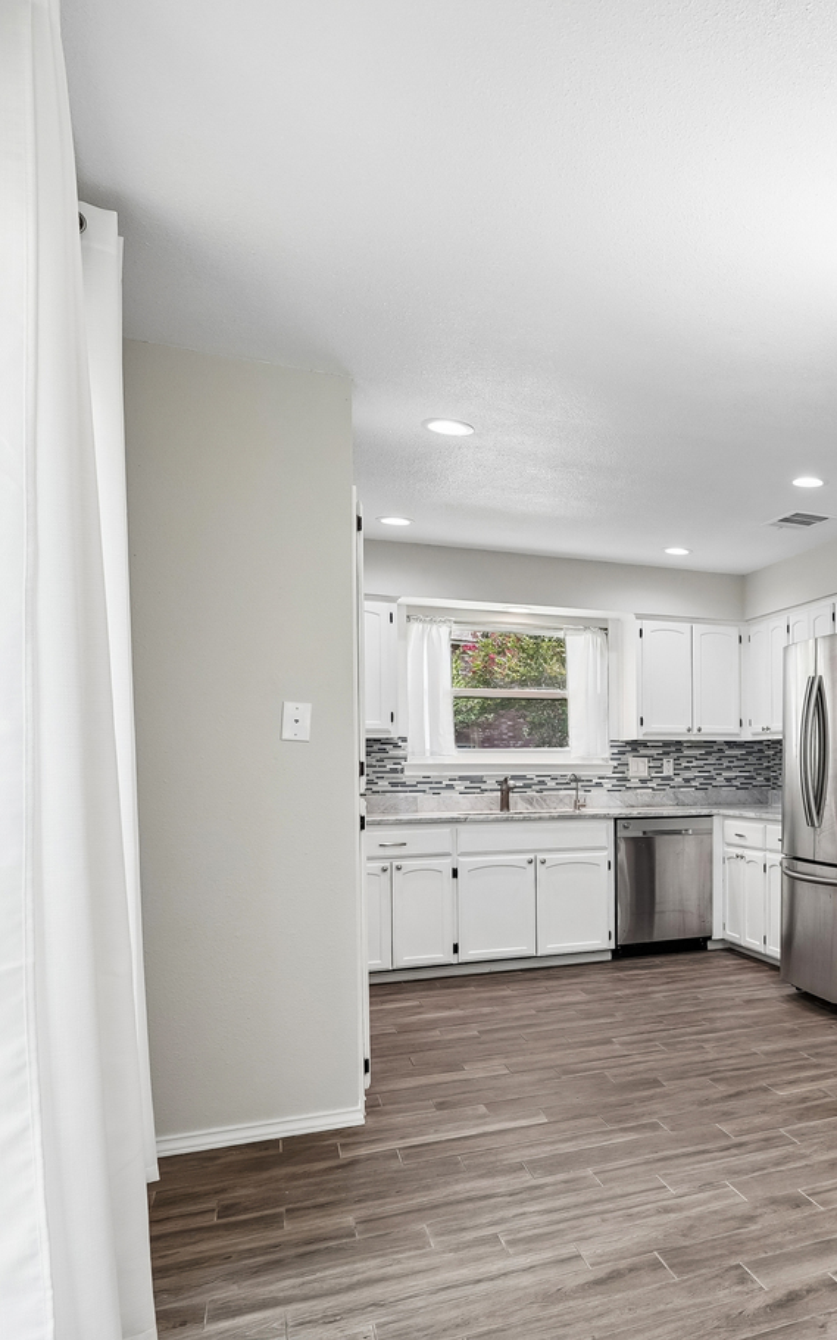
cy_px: 759
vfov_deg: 64.4
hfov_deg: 36.2
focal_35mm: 29
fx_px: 1059
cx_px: 933
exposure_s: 1/30
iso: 250
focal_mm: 16
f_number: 8
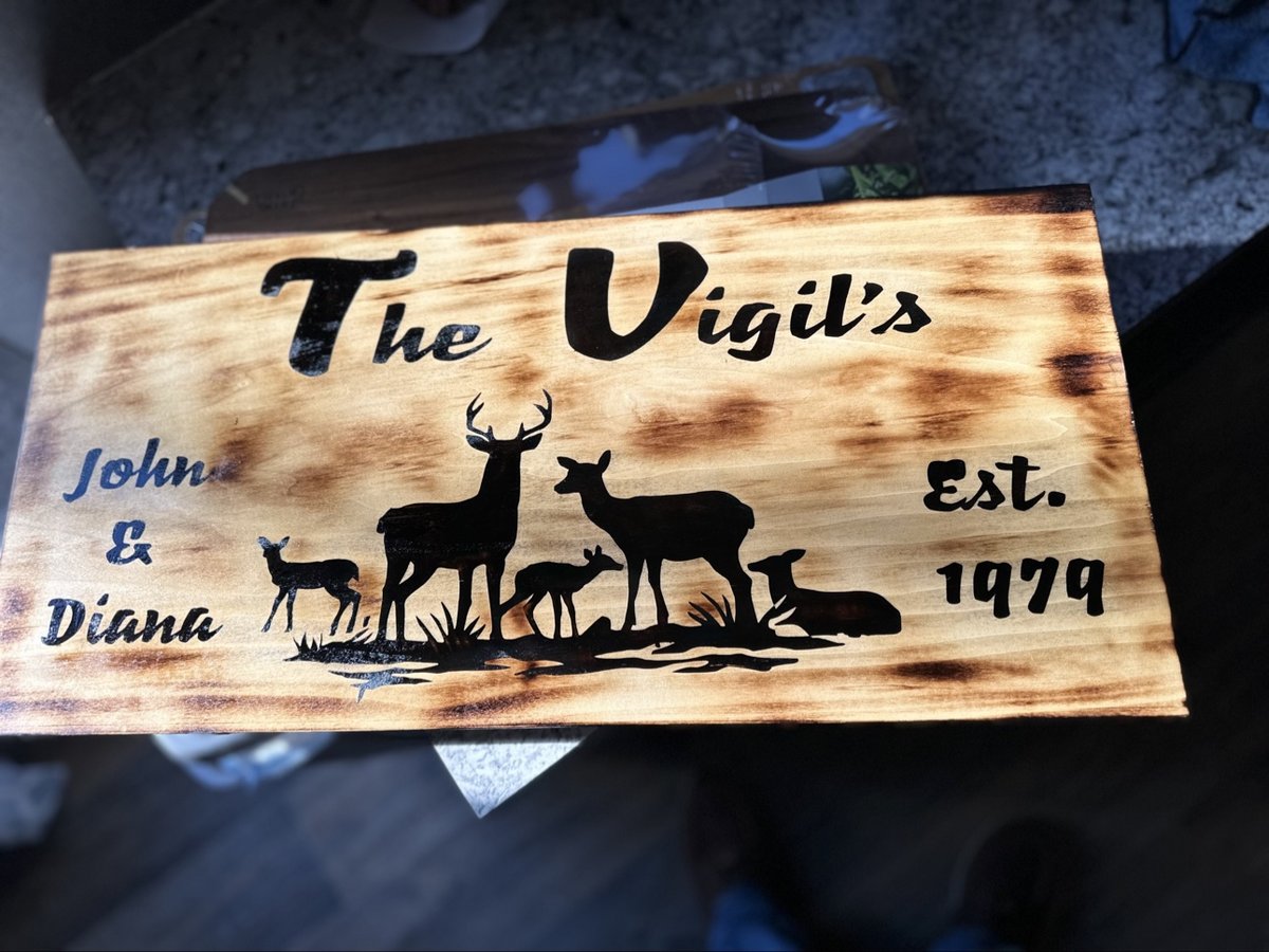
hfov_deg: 71.6
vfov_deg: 56.8
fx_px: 880
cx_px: 634
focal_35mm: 24
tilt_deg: -72.2
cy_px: 476
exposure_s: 1/521
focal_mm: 6.86
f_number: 1.78
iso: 80
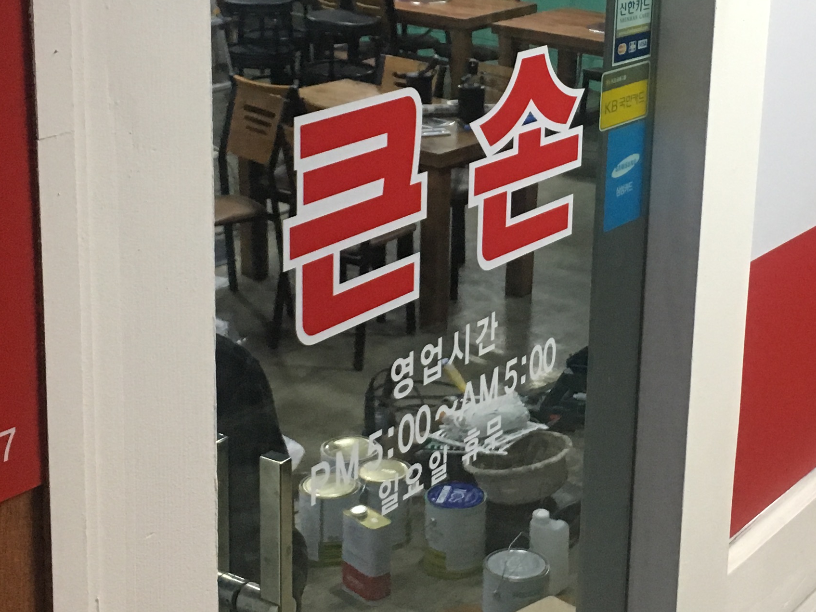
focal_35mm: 69
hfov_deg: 27.9
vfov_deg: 21.1
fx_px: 1626
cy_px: 149
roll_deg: -2.3
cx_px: 575
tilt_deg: -14.3
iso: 160
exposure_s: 1/30
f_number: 2.2
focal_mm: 4.15
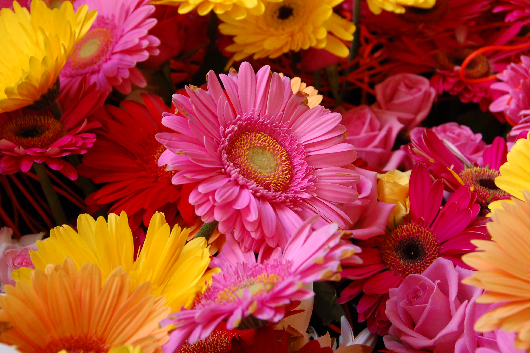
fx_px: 1655
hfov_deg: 18.2
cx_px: 265
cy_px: 176
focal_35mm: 112
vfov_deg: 12.2
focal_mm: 75
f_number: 9
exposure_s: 1/40
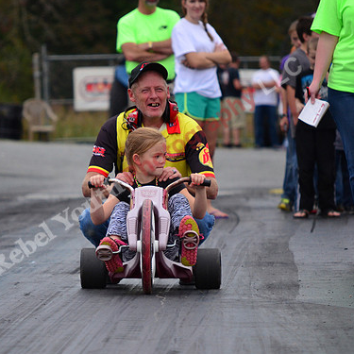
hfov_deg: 4.4
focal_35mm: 394
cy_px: 177
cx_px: 140
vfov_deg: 4.4
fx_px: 4559
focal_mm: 200
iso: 1000
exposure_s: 1/2500
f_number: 6.3
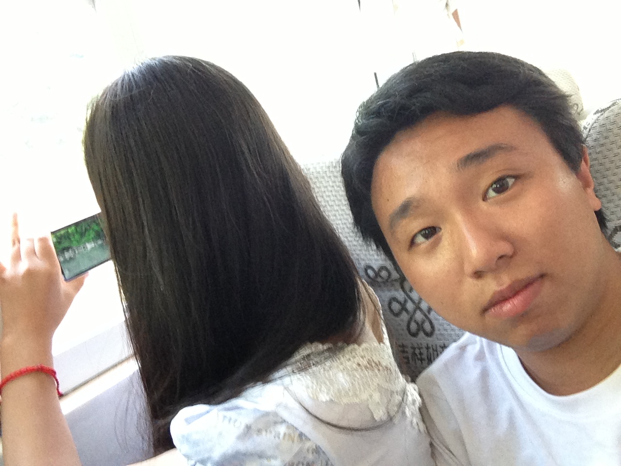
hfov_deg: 52.6
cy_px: 233
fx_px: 628
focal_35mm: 35
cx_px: 310
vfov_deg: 40.7
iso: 160
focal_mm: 2.18
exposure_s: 1/30
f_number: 2.4
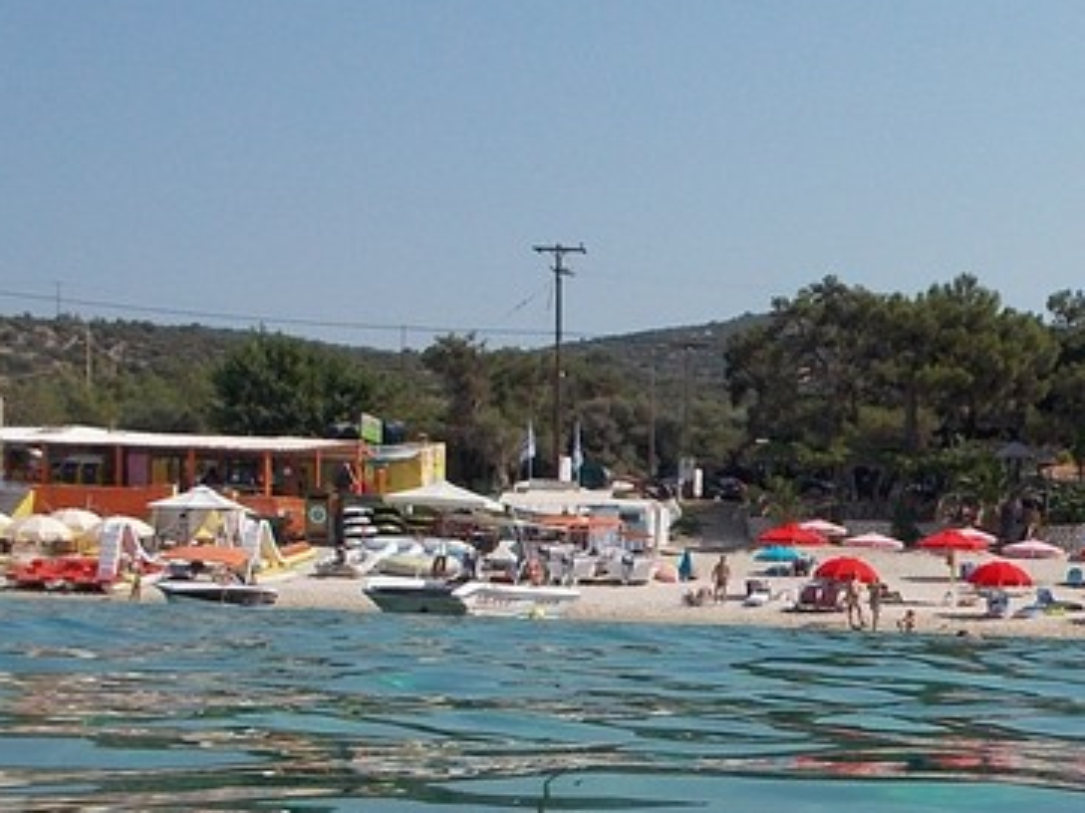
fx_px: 2005
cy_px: 726
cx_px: 989
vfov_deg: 22.4
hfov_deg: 29.0
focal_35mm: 64
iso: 80
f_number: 3.3
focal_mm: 4.1
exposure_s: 1/1250
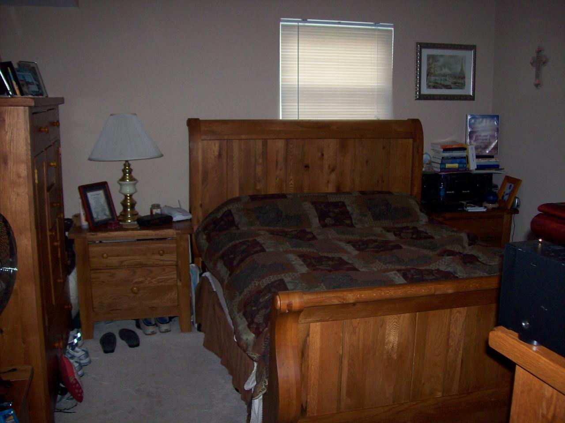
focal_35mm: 36
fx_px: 587
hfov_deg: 51.4
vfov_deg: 39.6
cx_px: 282
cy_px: 212
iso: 80
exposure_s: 1/64
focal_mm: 6
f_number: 2.7
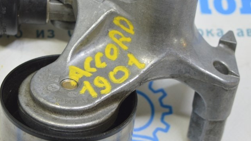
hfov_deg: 23.2
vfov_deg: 13.3
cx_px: 61
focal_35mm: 91
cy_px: 63
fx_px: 606
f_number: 5.6
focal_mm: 36
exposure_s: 1/20
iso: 400
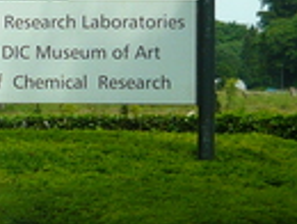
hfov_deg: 9.9
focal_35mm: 197
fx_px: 1693
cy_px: 15
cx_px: -30
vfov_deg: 7.5
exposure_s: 1/800
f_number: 2.9
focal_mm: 6.3
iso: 100
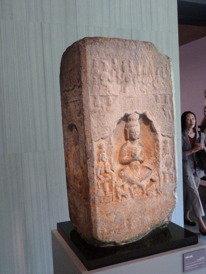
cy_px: 137
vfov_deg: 50.1
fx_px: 294
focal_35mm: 37
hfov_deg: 38.7
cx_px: 103
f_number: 3.6
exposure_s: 1/30
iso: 800
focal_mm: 6.1
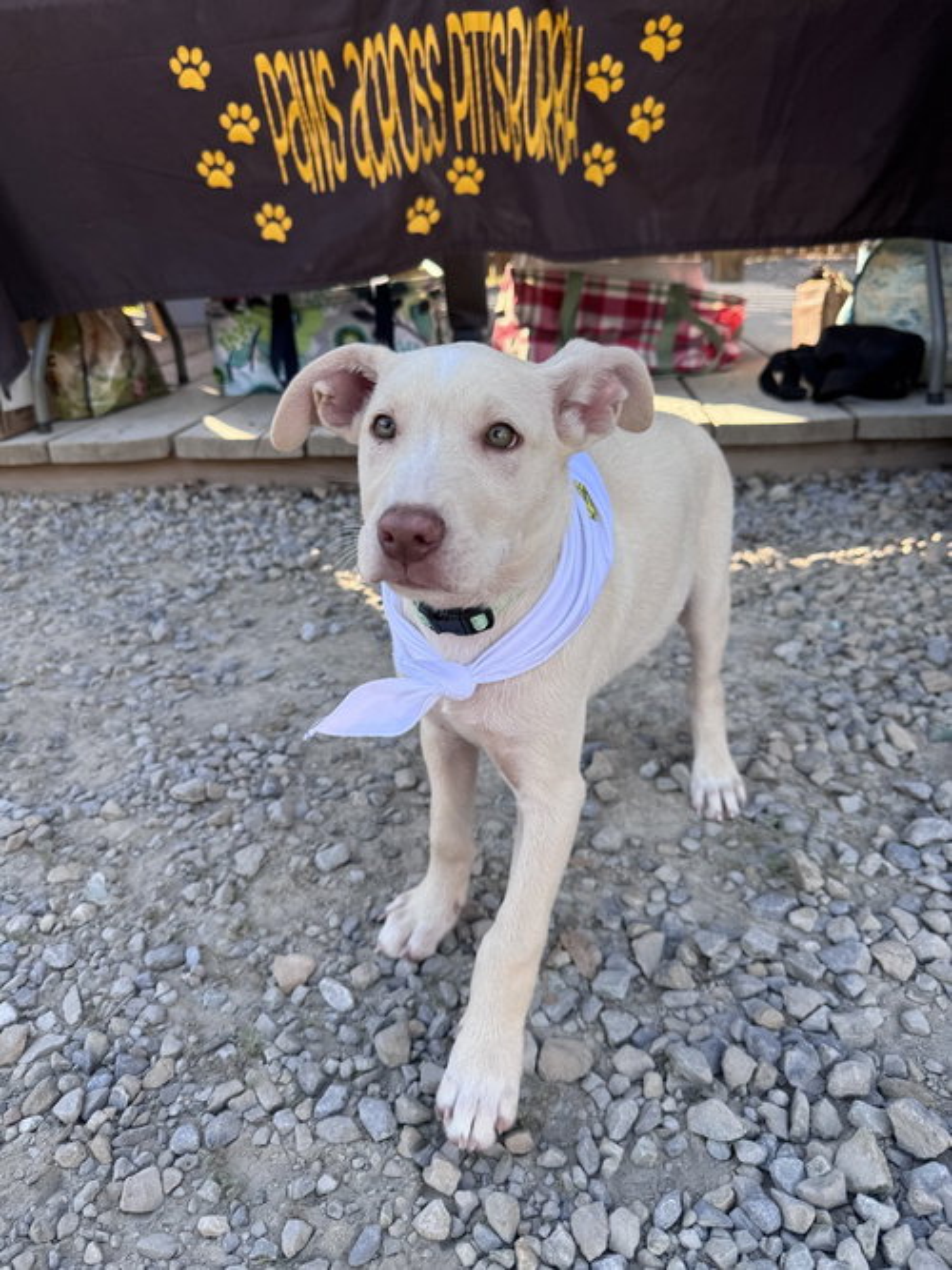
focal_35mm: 24
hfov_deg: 56.8
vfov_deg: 71.6
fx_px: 880
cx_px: 476
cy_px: 635
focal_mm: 6.76
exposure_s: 1/514
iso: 80
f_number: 1.78
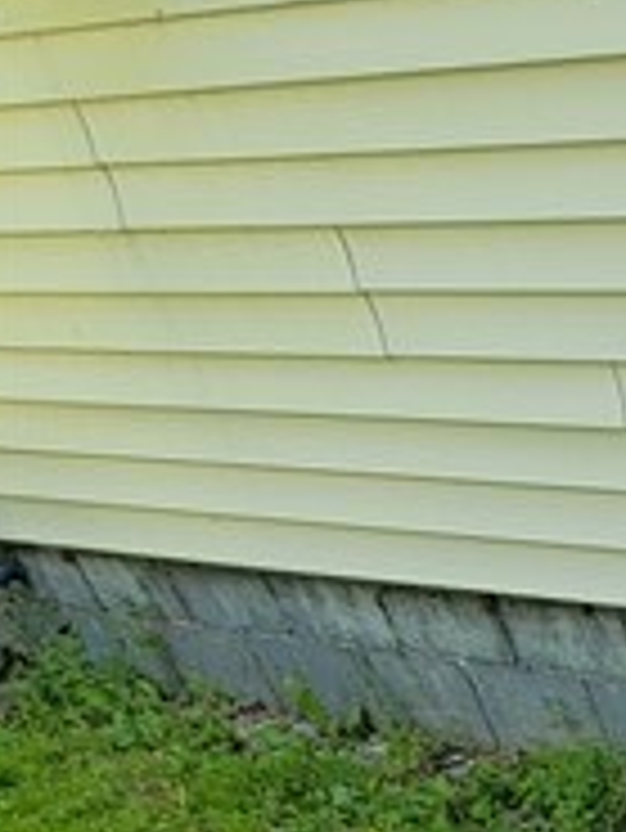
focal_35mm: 72
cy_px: 1484
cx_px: 1716
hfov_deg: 12.5
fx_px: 1734
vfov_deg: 20.0
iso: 80
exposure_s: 1/120
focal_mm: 2.2
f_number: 2.2
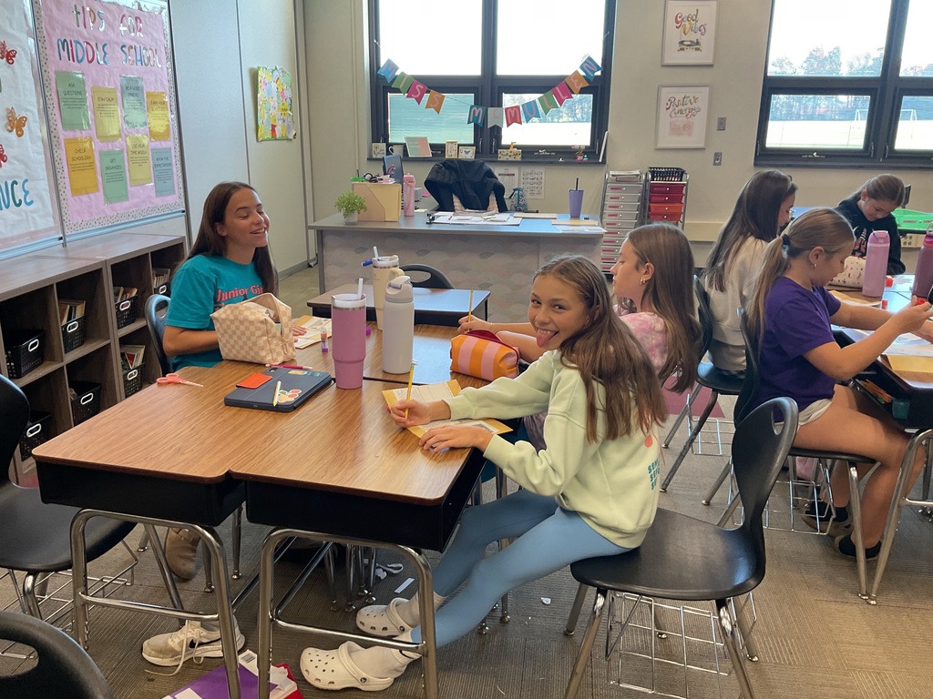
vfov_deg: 48.2
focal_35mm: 29
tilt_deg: -16.9
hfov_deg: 61.7
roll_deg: -0.7
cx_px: 466
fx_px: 782
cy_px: 350
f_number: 1.8
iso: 64
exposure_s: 1/60
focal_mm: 3
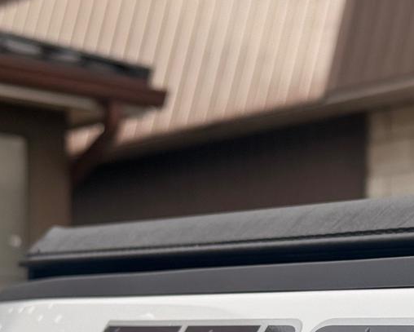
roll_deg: -0.7
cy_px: 359
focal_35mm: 118
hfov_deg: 16.2
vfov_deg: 12.9
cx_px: 338
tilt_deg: +2.1
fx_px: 1447
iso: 64
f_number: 1.78
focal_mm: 6.76
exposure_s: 1/6024
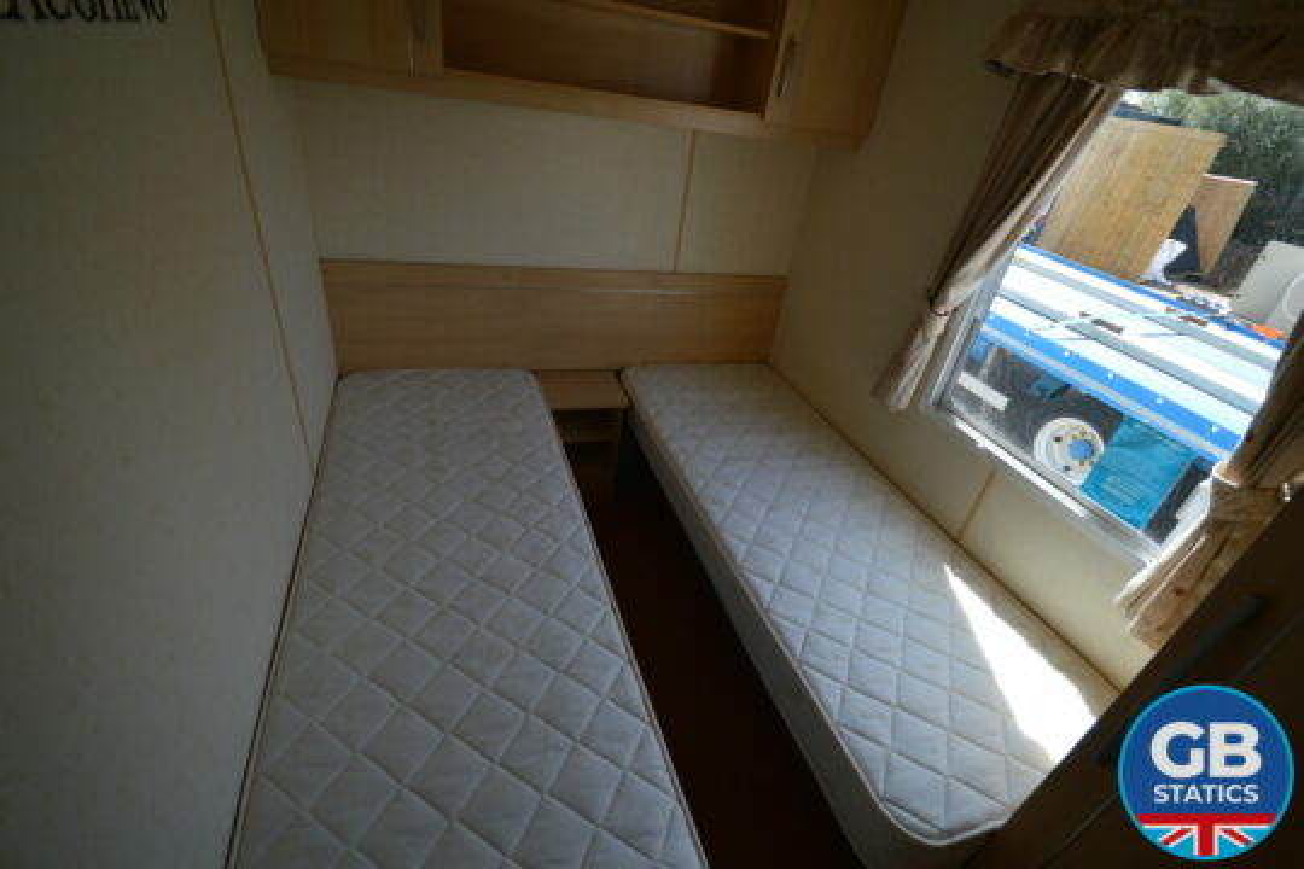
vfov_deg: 77.3
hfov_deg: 100.4
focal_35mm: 15
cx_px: 652
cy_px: 434
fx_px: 543
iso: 140
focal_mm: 10
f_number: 5.6
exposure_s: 1/125
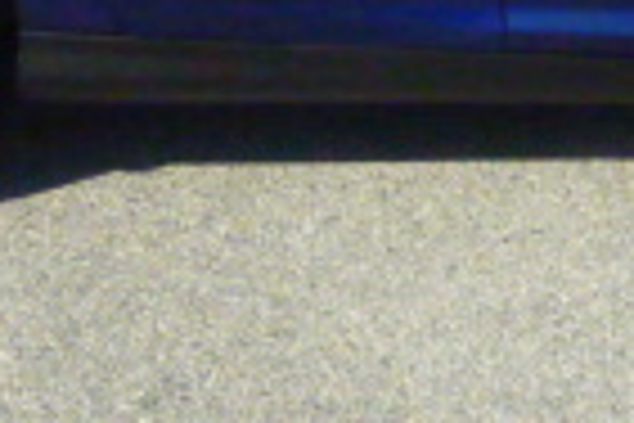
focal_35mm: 118
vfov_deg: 10.5
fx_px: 2078
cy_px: -477
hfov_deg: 17.1
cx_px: 580
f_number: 6.3
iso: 800
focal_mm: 4.1
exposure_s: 1/2000
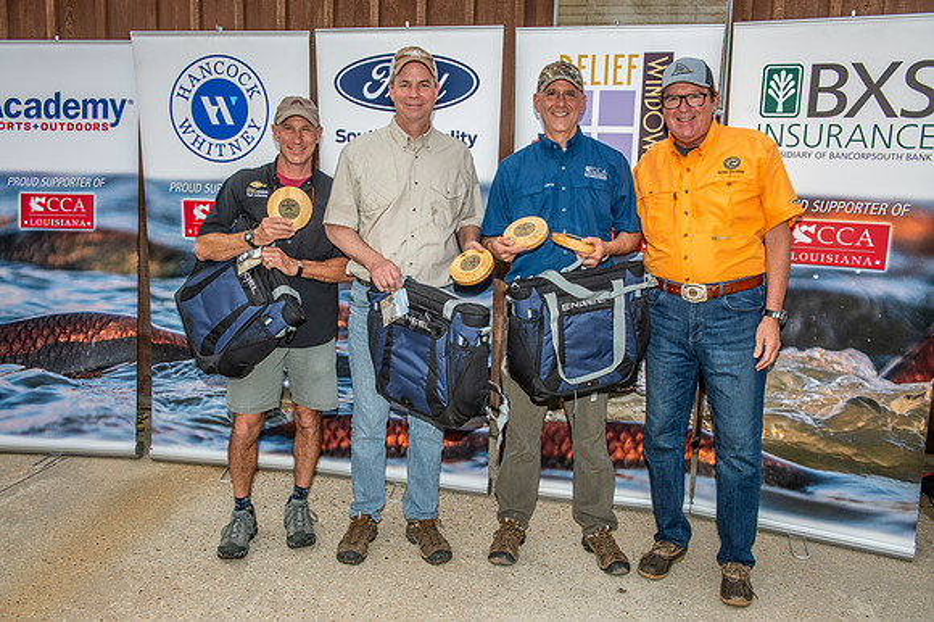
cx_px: 467
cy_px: 311
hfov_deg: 58.7
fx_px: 830
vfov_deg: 41.1
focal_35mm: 32
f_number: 6.3
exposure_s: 1/200
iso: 160
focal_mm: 32
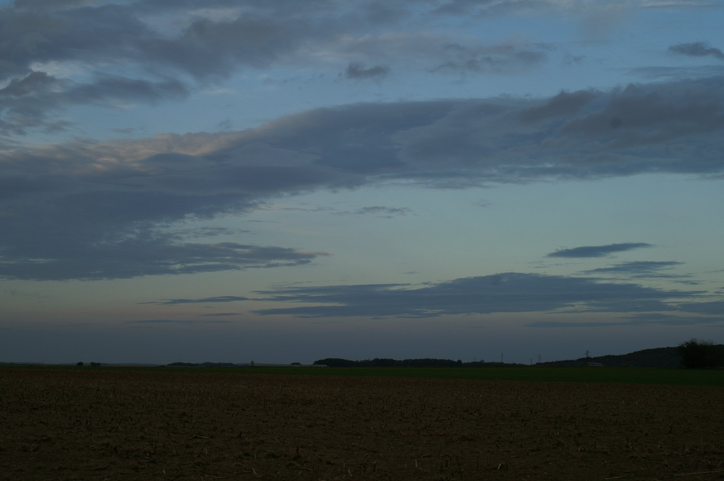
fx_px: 1055
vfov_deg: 25.7
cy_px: 240
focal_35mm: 52
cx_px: 362
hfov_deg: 37.9
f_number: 11
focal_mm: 35
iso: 100
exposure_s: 1/80
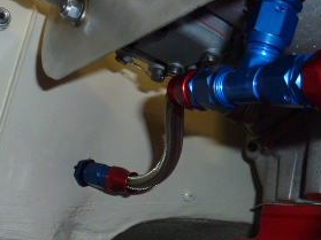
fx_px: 510
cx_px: 178
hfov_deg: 34.9
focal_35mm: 55
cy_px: 178
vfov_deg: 26.2
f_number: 3.3
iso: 320
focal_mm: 4.3
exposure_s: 1/60
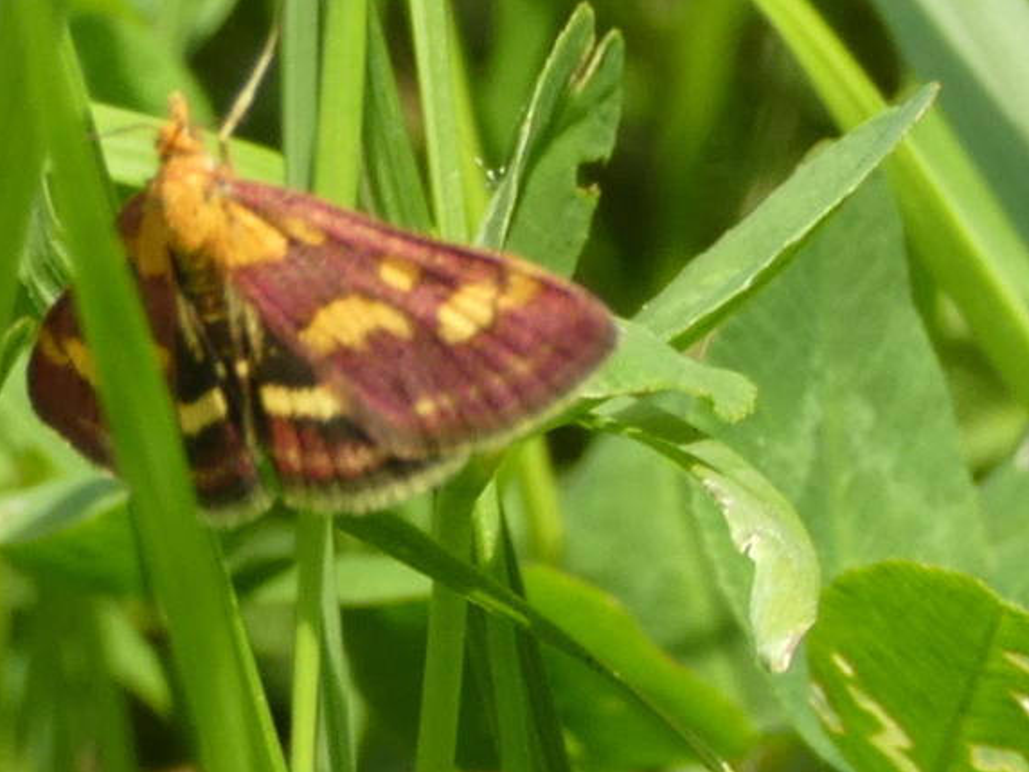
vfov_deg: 7.8
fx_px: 5678
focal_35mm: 191
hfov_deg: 10.3
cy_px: 328
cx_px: 330
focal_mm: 22.9
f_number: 5.2
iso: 80
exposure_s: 1/80
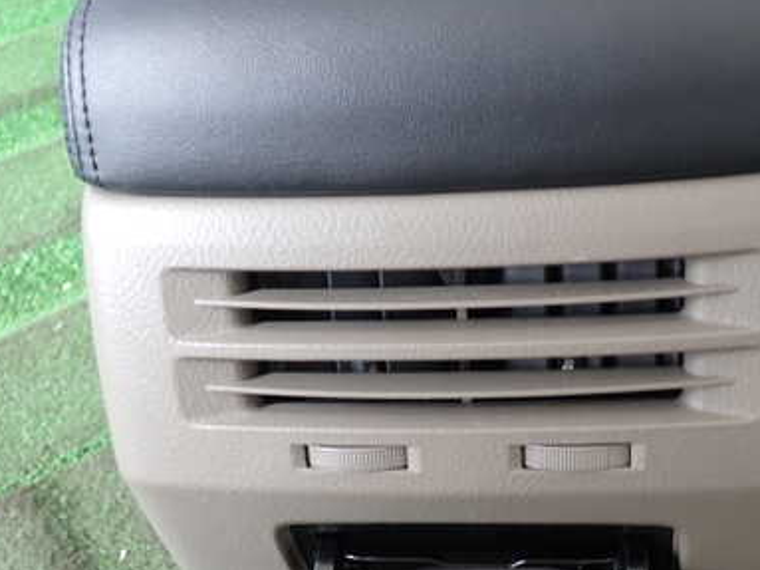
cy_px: 393
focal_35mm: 47
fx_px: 1032
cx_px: 441
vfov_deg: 30.6
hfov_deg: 40.3
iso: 200
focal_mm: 5.4
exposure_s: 1/50
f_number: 2.3
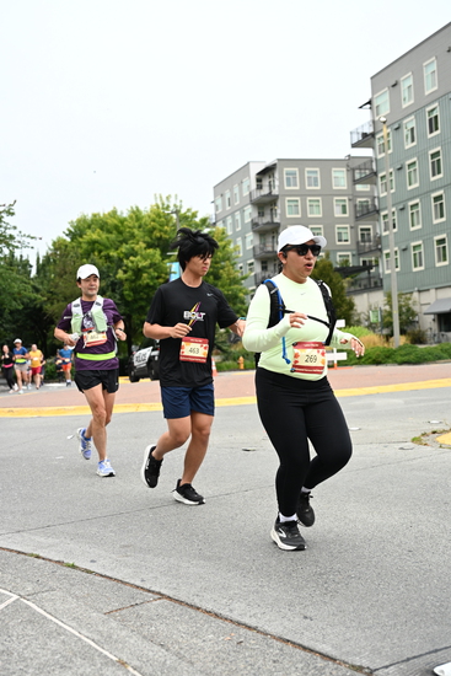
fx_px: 826
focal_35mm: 44
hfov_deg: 30.5
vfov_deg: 44.5
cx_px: 226
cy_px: 338
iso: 1600
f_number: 4
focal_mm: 44
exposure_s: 1/800
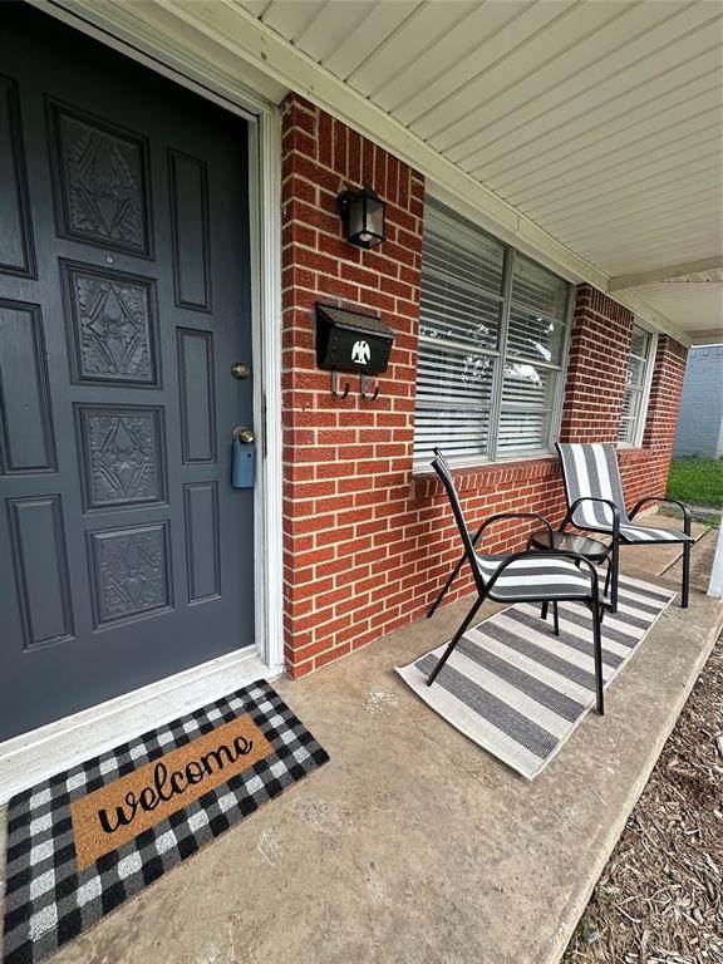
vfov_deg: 102.1
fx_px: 390
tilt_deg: -8.3
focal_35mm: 14
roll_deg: -2.1
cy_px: 482
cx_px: 362
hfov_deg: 85.7
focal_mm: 2.22
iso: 40
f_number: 2.2
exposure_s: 1/205
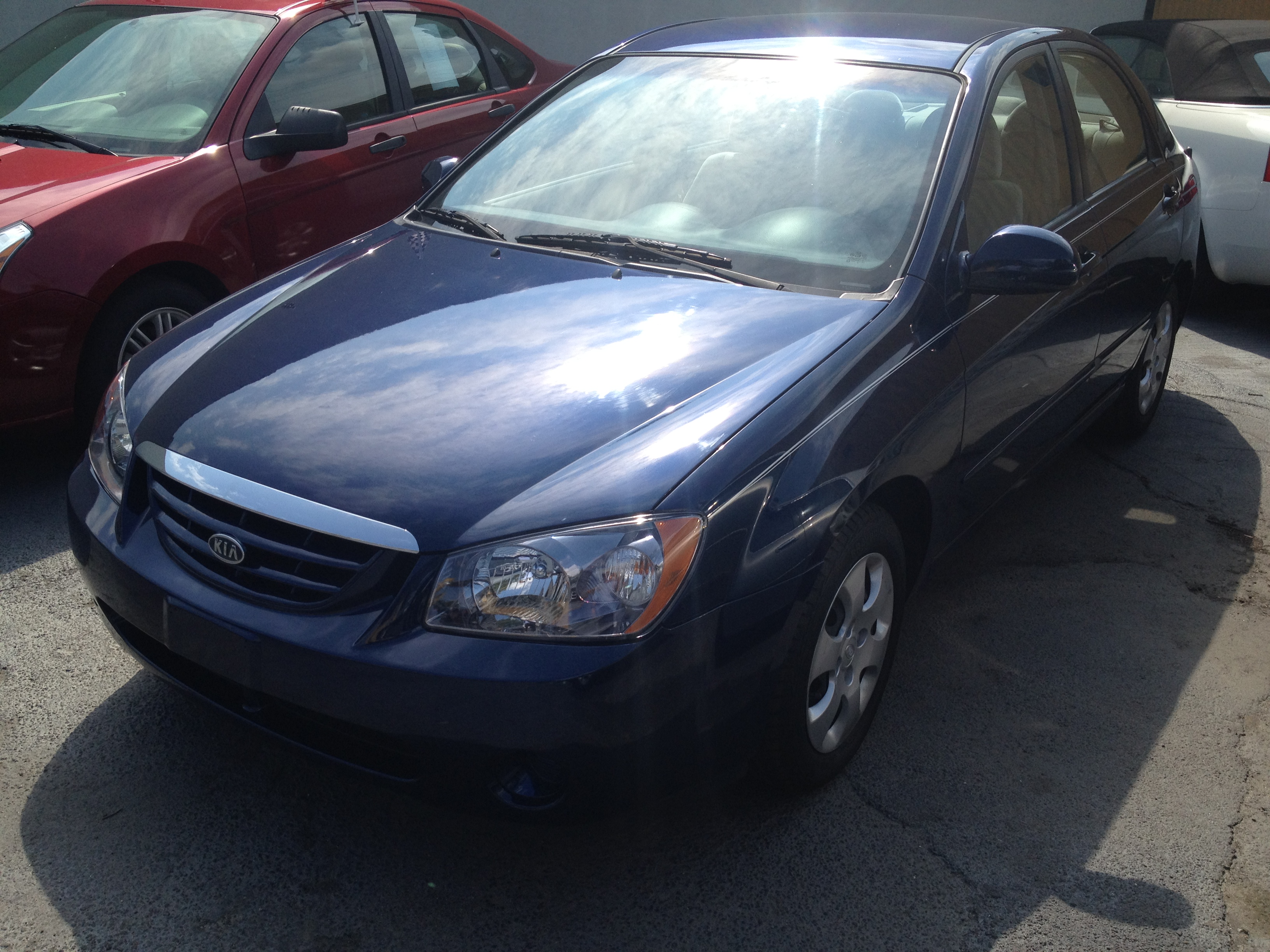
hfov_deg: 52.6
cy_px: 476
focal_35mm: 35
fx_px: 1284
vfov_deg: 40.7
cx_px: 635
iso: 64
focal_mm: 4.28
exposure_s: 1/1381
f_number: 2.4
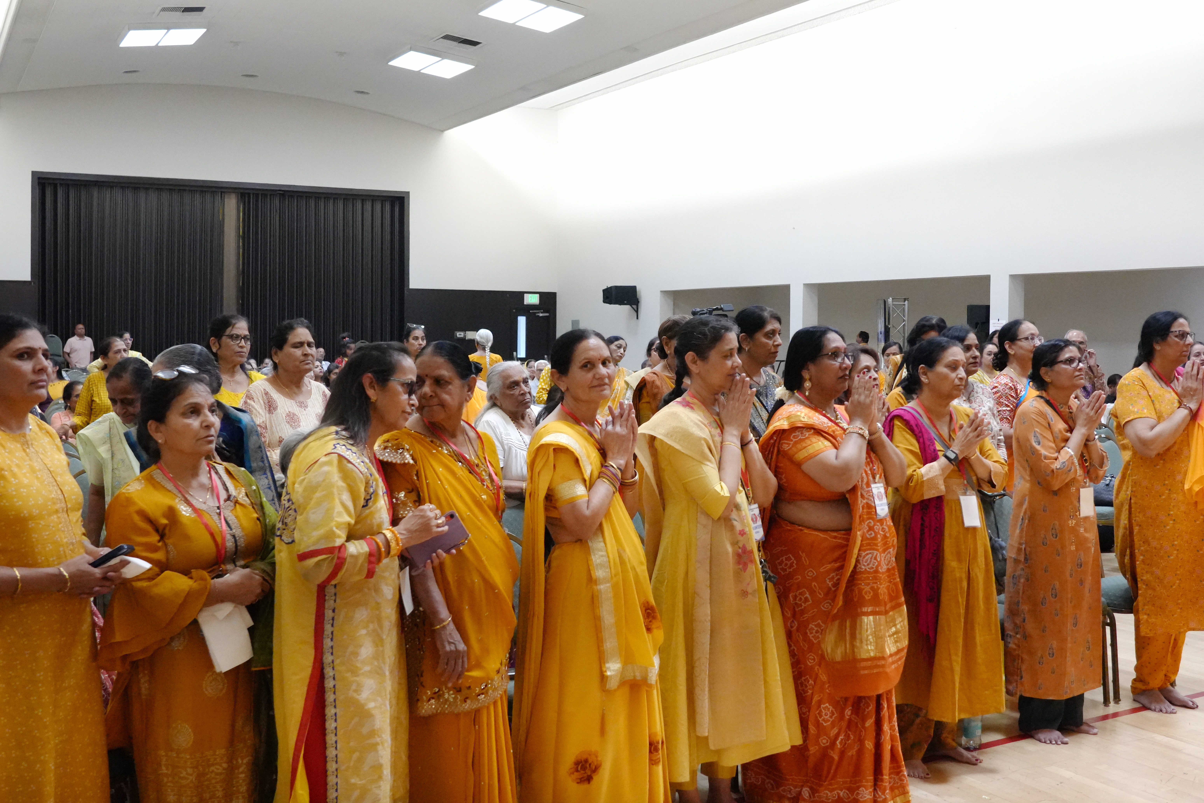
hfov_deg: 53.1
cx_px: 602
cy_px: 402
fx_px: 1204
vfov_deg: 36.9
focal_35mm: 36
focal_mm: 24
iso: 5000
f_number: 4
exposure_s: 1/160
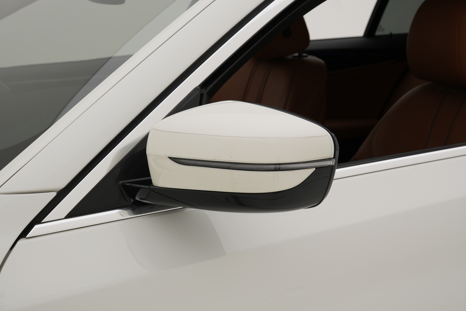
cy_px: 156
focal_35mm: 69
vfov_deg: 19.7
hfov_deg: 29.3
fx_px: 893
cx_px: 235
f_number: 8
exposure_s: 1/50
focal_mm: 45.3
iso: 160
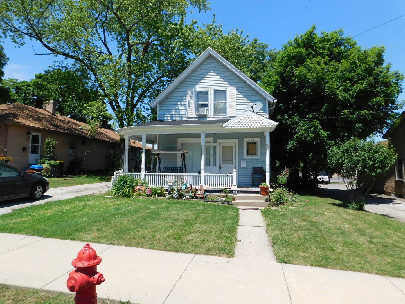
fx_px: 269
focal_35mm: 23
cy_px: 152
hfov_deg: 73.9
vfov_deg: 58.9
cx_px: 202
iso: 125
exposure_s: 1/400
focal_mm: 4
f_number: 6
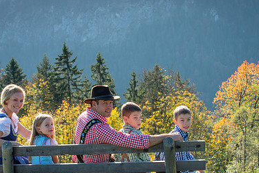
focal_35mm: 107
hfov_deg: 19.1
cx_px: 139
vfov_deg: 12.8
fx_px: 770
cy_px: 123
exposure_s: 1/250
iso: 100
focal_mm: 70
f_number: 7.1
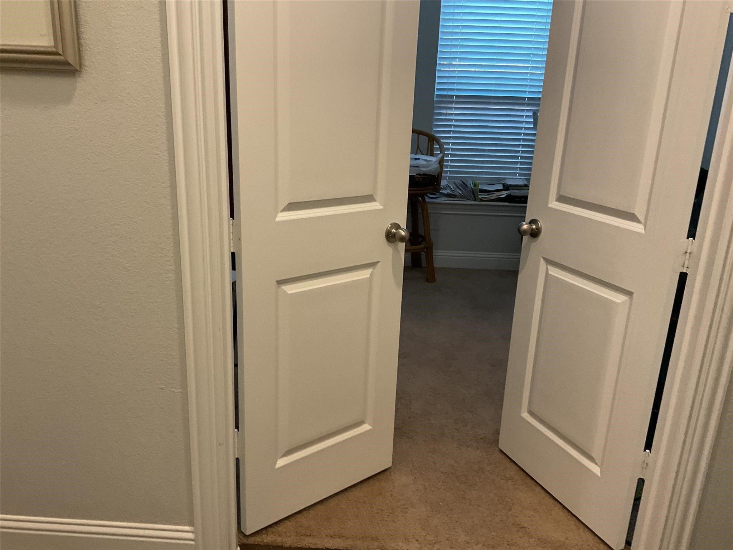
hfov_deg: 61.7
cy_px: 275
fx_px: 614
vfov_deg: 48.2
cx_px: 366
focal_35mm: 29
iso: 125
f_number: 1.8
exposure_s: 1/60
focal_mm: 3
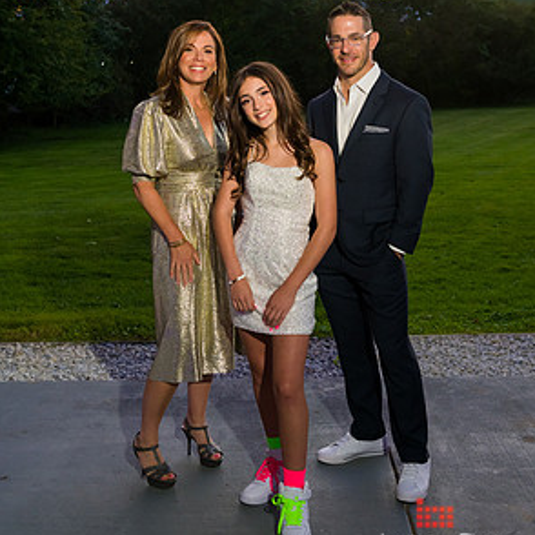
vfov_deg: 32.5
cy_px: 182
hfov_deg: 32.8
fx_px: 909
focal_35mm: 52
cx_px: 271
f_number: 5.6
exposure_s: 1/125
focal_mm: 40
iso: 1000
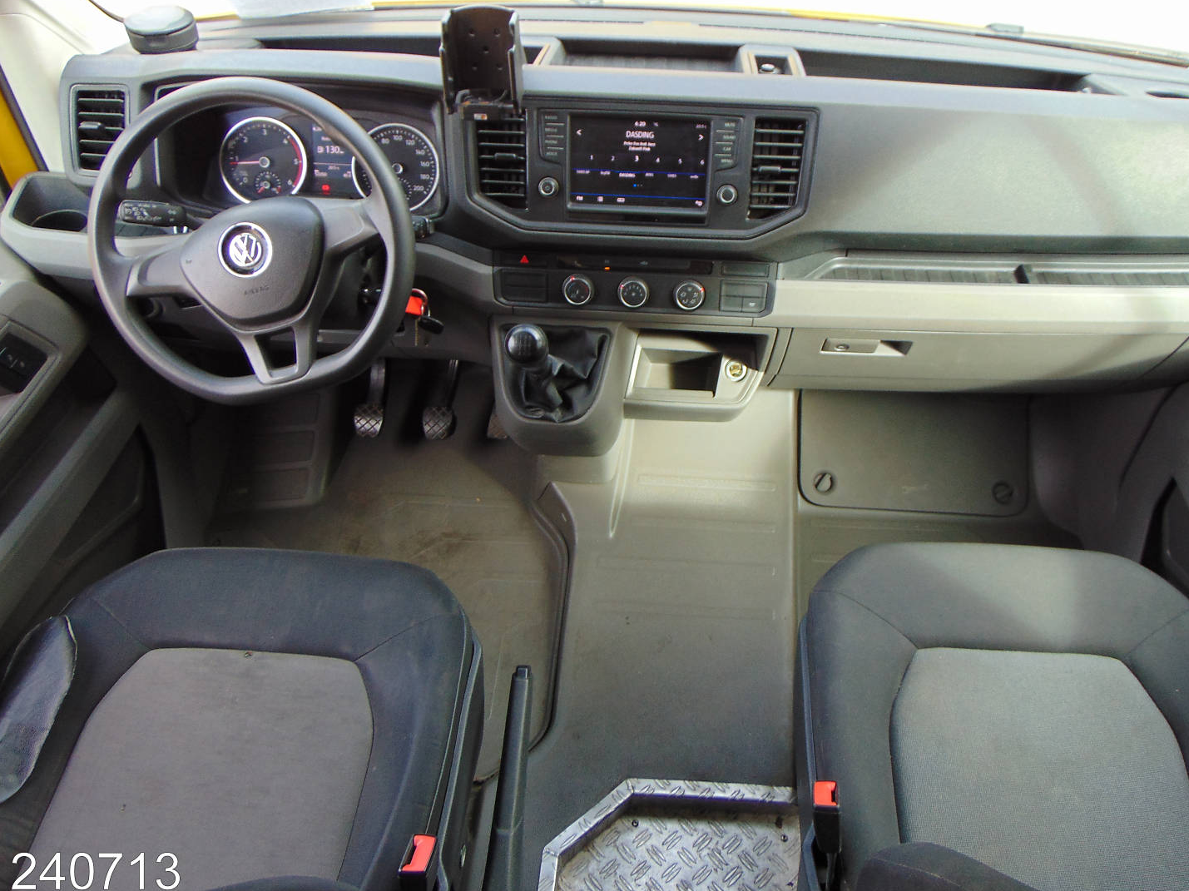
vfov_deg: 49.7
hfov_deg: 63.4
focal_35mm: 28
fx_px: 962
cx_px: 645
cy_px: 413
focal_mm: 4.5
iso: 80
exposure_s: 1/60
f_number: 3
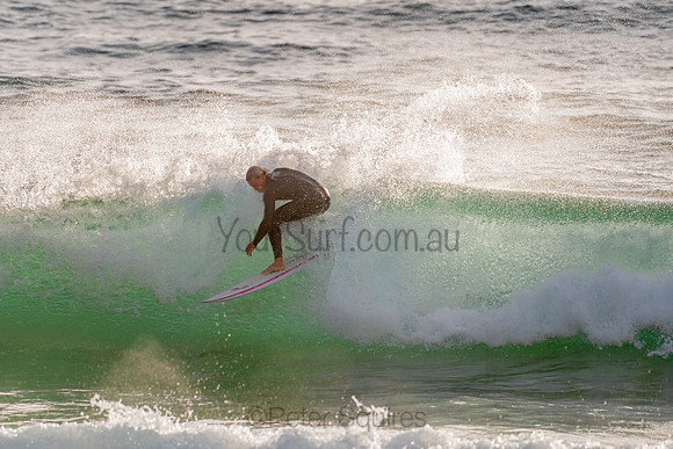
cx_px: 328
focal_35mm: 613
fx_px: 11460
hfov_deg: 3.4
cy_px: 218
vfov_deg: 2.2
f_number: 5.6
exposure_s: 1/2000
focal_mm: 500
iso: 200
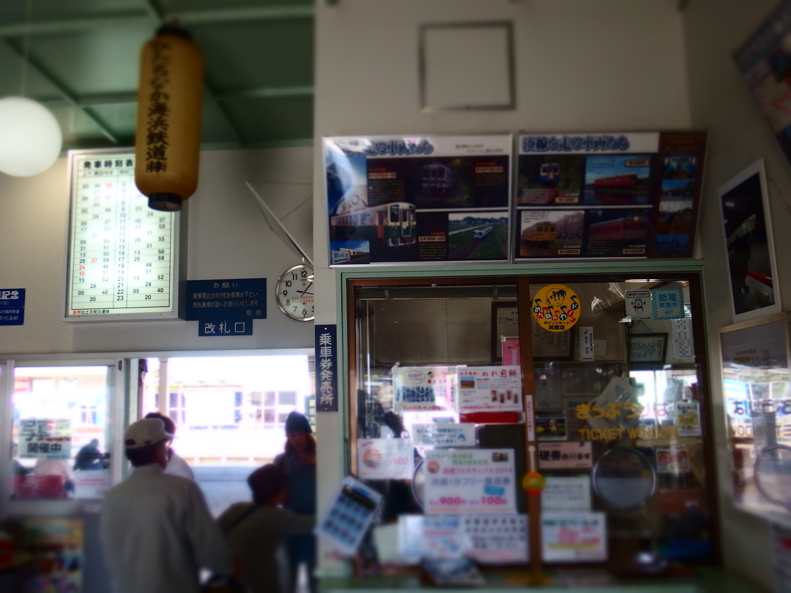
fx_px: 731
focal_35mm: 32
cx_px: 396
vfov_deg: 44.2
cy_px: 296
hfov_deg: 56.8
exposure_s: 1/100
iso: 100
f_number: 2.5
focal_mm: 5.6
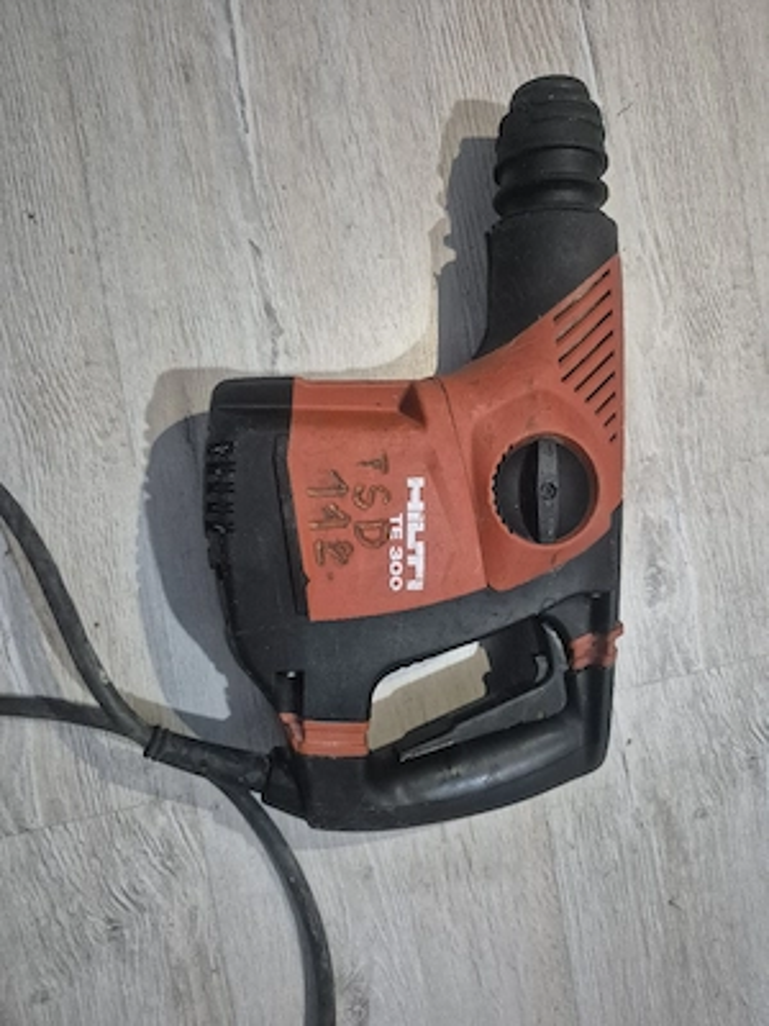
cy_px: 513
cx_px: 384
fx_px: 681
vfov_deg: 73.9
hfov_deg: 58.9
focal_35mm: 23
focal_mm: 5.4
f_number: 1.8
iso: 2000
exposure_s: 1/100
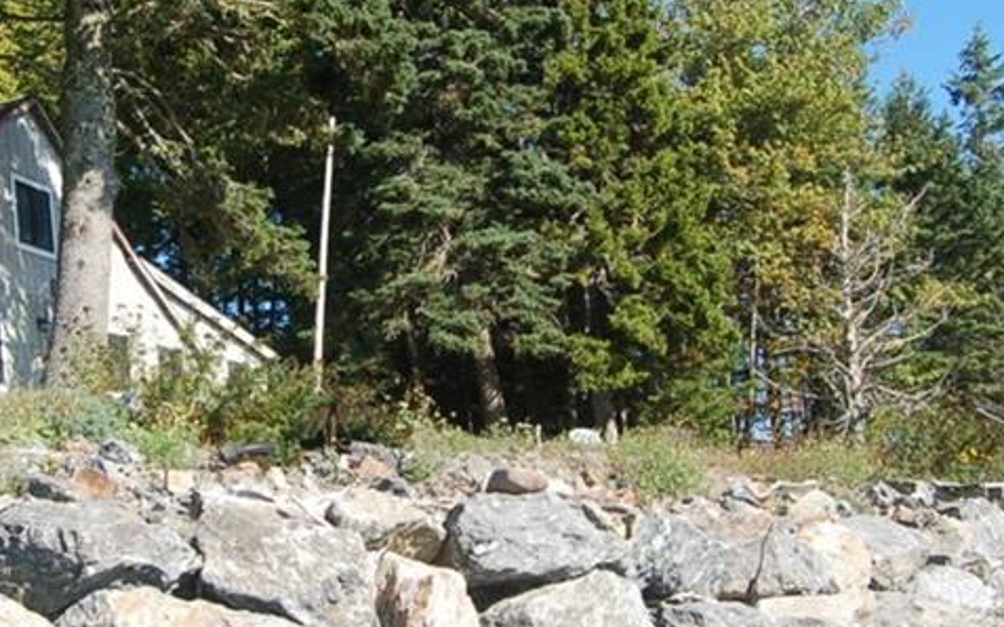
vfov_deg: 22.0
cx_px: 370
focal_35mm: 59
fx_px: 1614
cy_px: 314
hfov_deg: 34.4
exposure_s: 1/250
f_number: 8
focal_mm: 18
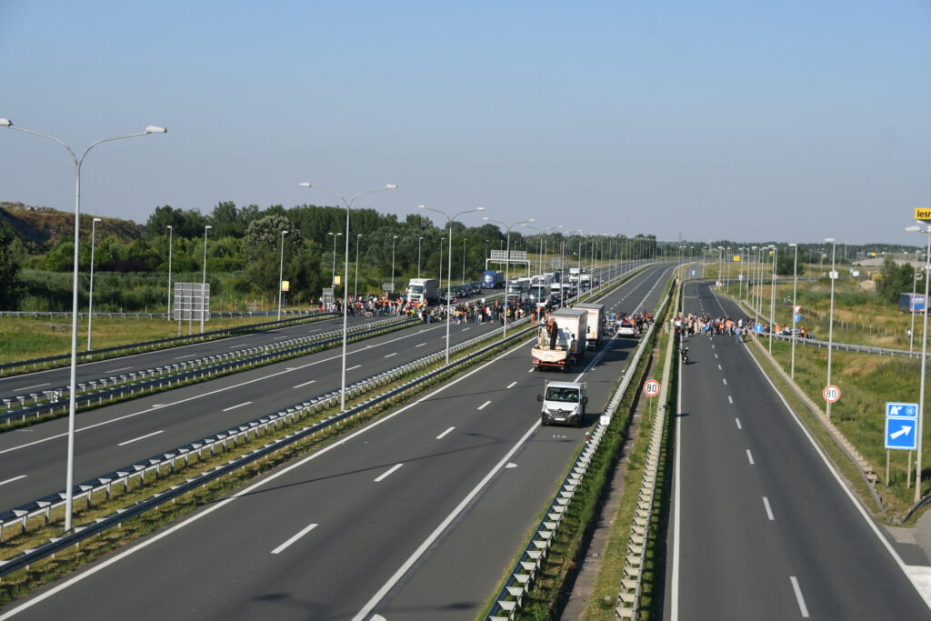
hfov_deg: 27.0
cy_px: 310
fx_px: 1940
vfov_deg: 18.2
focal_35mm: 75
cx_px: 466
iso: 200
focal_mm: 50
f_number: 5
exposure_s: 1/1600
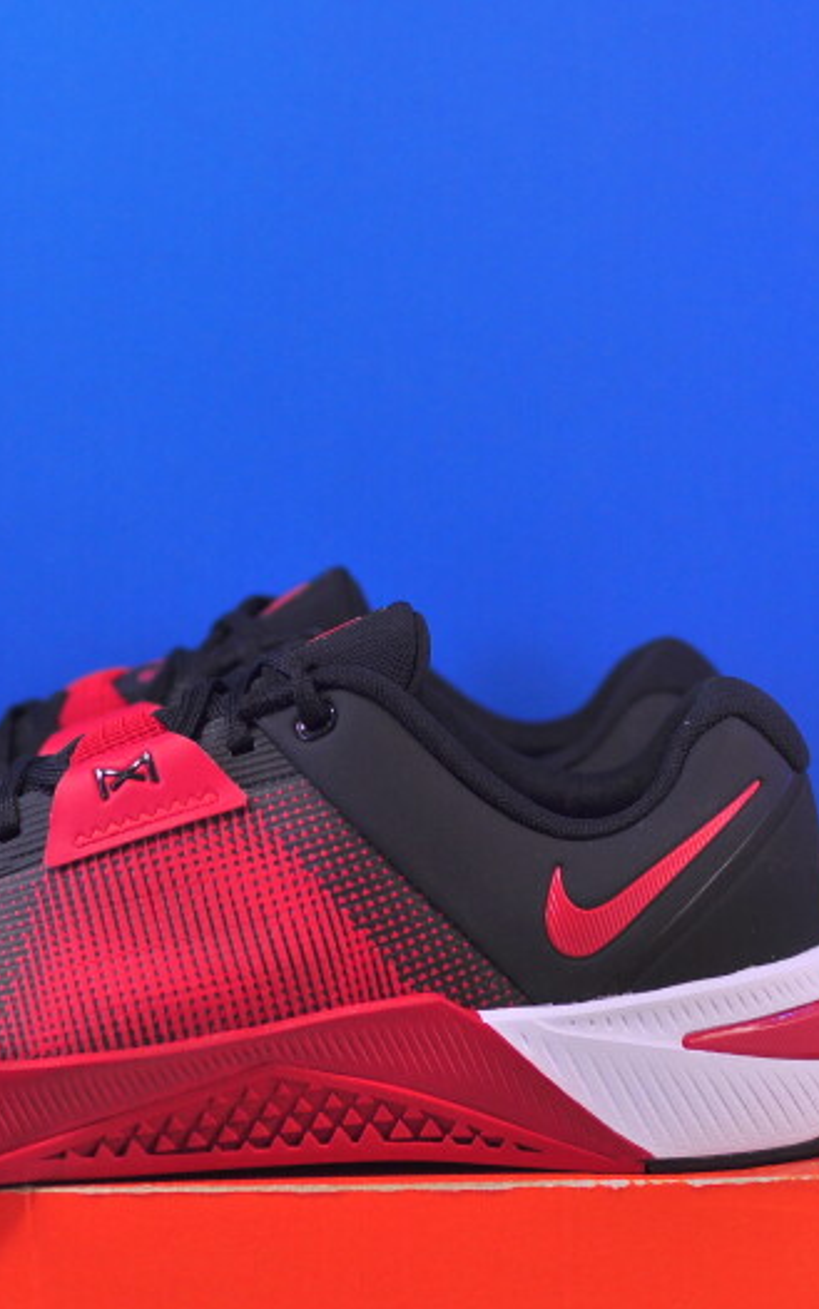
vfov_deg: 18.0
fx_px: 4140
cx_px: 174
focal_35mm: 116
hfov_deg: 11.3
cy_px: 658
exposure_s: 1/320
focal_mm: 50
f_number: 2.8
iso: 250
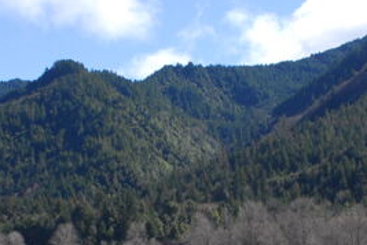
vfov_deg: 13.7
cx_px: 213
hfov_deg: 20.6
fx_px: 1009
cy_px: 199
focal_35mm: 99
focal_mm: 22
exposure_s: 1/1000
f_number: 3.8
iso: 160
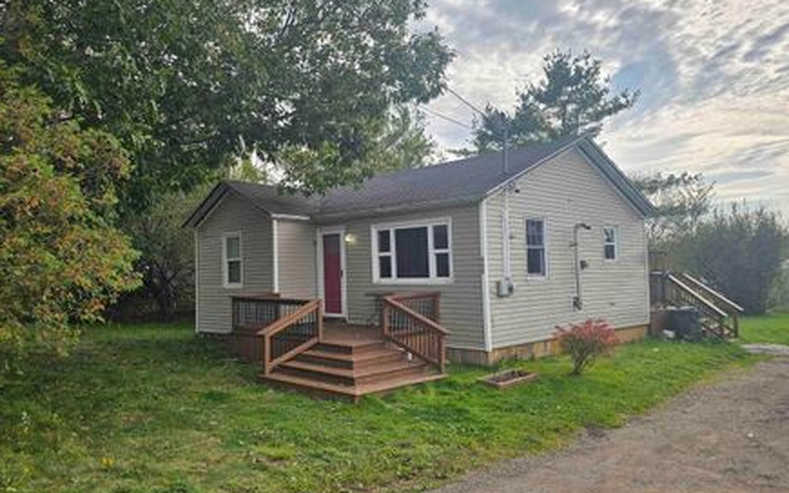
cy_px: 247
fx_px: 602
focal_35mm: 28
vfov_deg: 44.6
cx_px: 343
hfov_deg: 66.2
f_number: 1.7
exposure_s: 1/355
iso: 10
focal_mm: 6.3
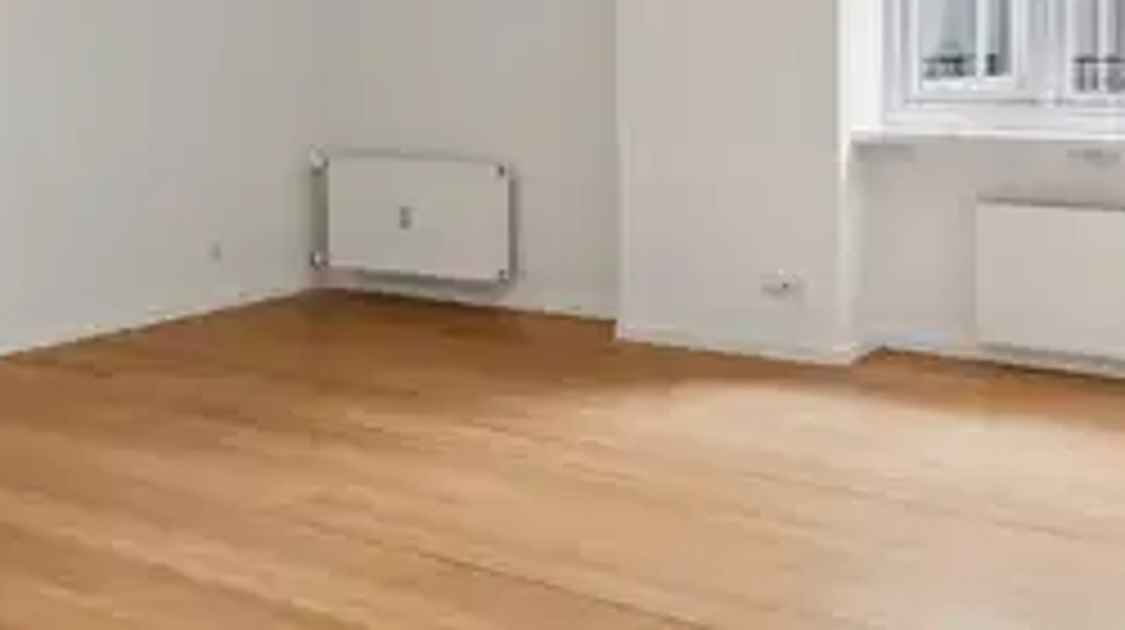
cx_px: 842
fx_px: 1103
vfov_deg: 30.4
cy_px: 54
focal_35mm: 37
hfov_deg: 51.8
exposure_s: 1/5
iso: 200
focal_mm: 14
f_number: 10
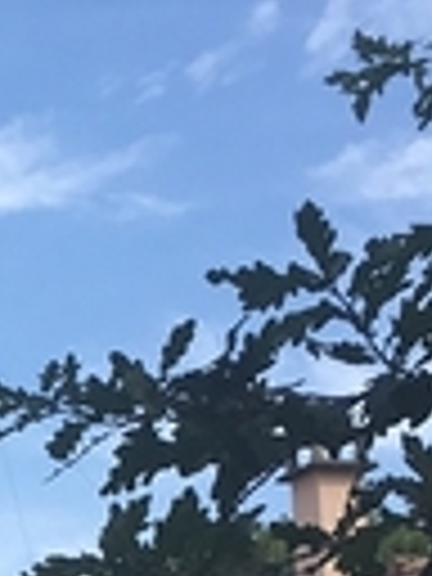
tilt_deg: +6.8
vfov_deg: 10.7
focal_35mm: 174
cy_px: 990
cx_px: -657
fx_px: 2895
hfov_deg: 7.8
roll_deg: +2.4
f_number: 2.2
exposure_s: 1/1083
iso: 25
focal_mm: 4.15
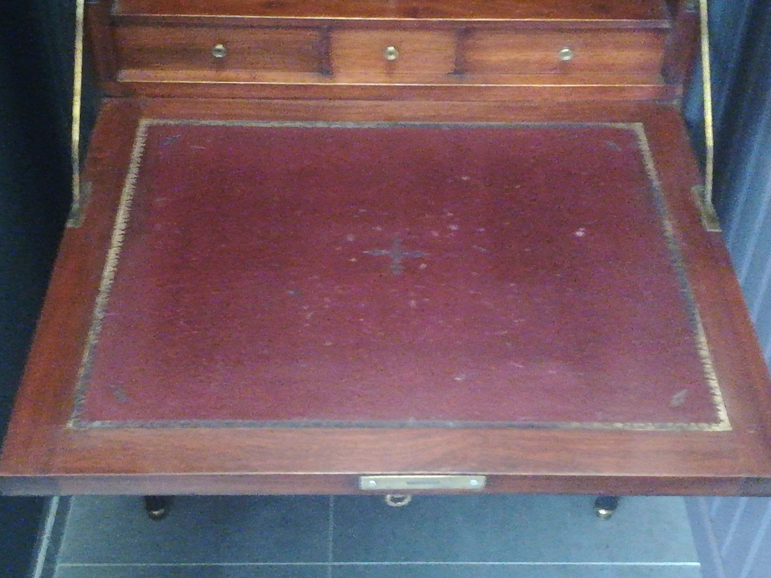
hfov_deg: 36.8
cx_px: 386
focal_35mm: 52
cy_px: 289
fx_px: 1158
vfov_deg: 28.0
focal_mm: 3.83
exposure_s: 1/14.3
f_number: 2.2
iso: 3200
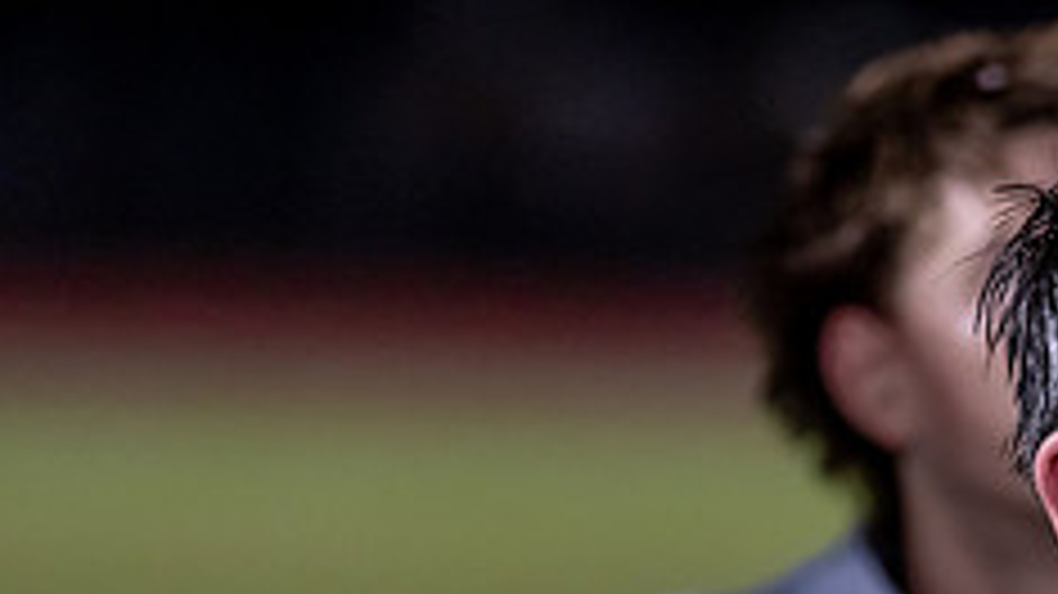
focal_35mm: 508
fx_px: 14247
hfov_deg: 4.2
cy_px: 789
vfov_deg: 2.4
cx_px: 1275
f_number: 1.8
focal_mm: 135
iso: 1000
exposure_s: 1/500
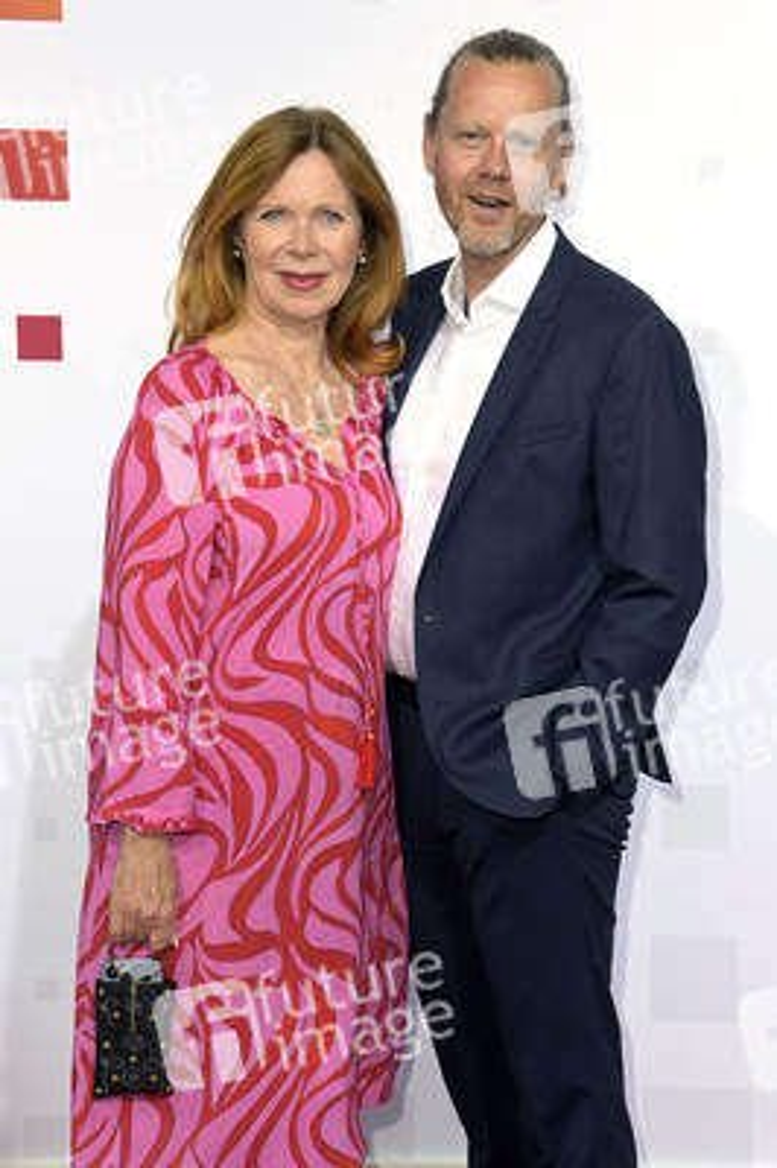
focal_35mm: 62
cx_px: 388
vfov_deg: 32.4
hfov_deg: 21.9
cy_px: 584
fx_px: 2011
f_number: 8
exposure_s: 1/160
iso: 500
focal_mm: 62
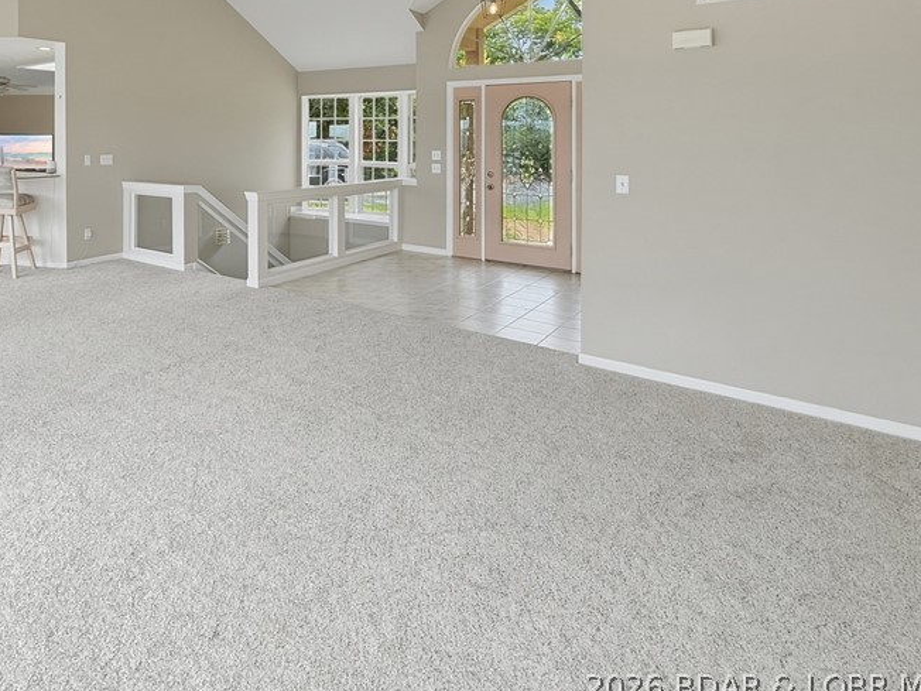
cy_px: 167
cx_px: 246
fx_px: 585
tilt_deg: -2.0
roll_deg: +0.6
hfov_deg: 71.9
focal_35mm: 22
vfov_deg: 57.7
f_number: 2.2
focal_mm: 2.2
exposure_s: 1/138
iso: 50
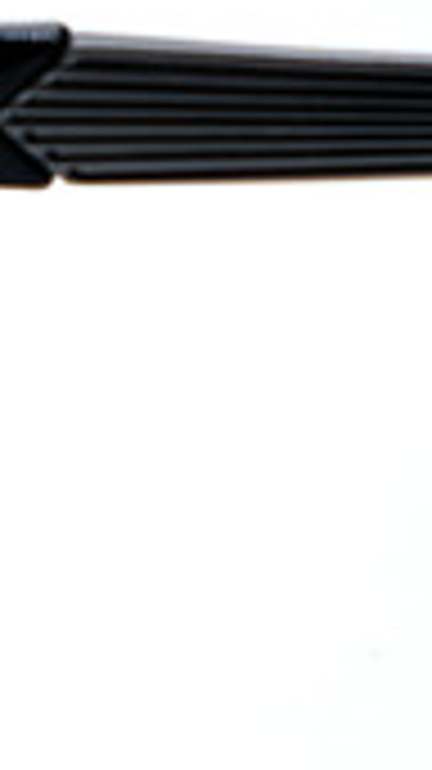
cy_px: -108
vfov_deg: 5.5
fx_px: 8015
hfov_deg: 3.1
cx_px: -446
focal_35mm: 393
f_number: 5.6
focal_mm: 42.5
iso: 160
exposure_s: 1/140
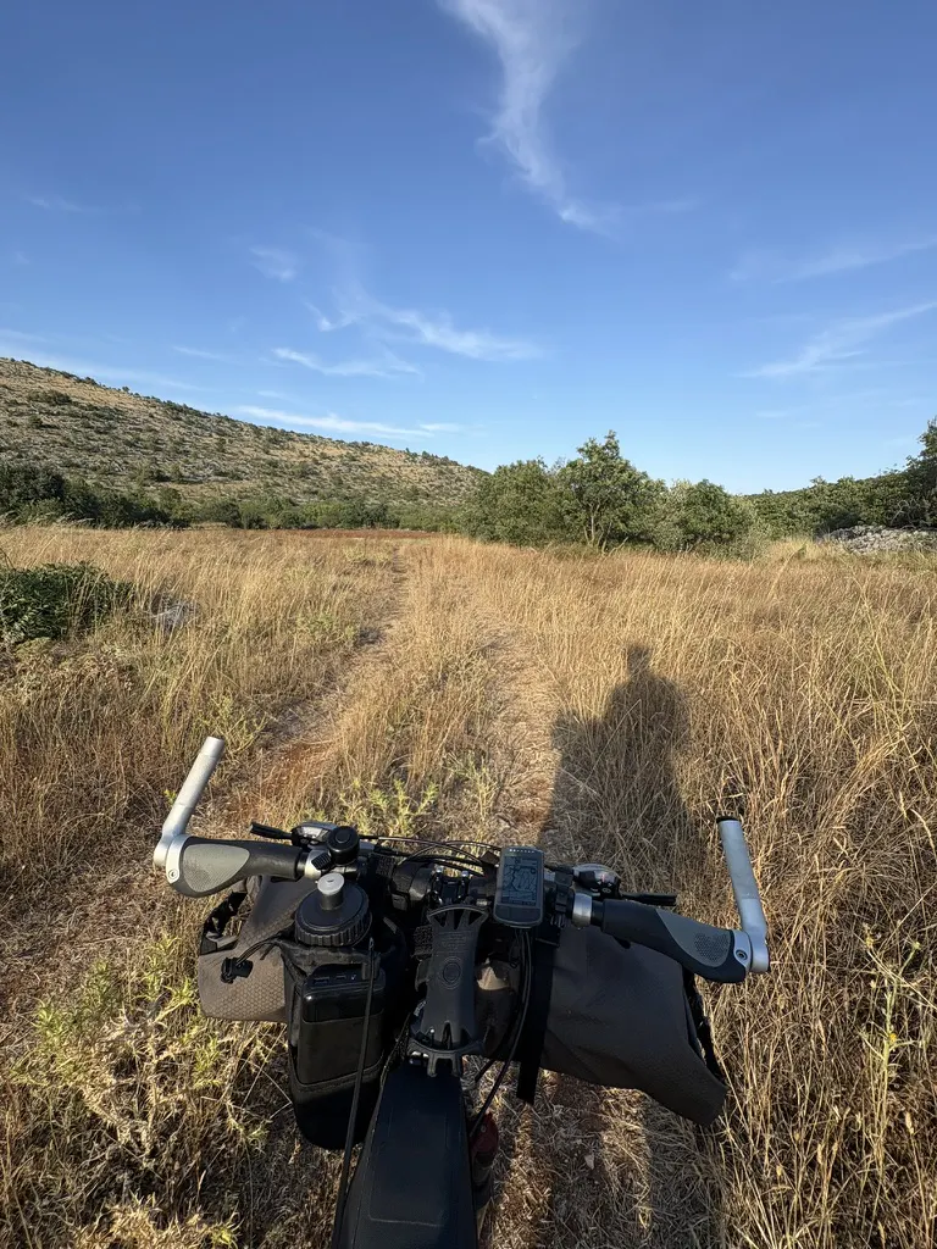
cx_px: 468
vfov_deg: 102.1
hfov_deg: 85.7
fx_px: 505
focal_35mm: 14
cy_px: 624
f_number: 2.2
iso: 40
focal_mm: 2.22
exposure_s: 1/968
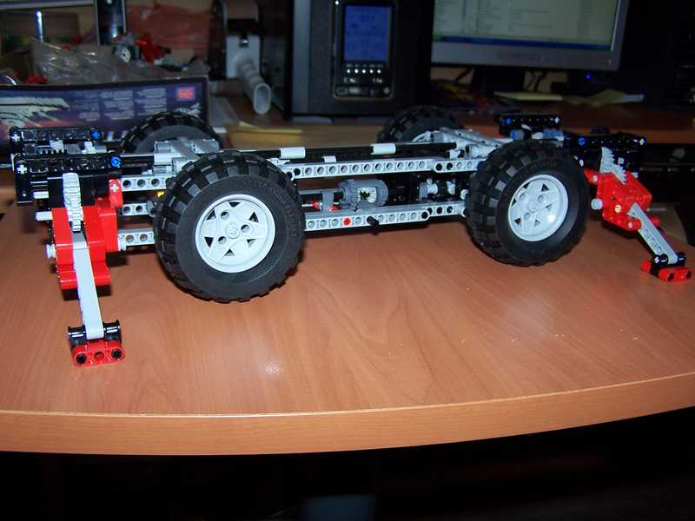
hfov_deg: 49.0
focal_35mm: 38
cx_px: 348
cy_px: 260
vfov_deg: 37.7
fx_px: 763
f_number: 2.8
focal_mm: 6.3
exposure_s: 1/60
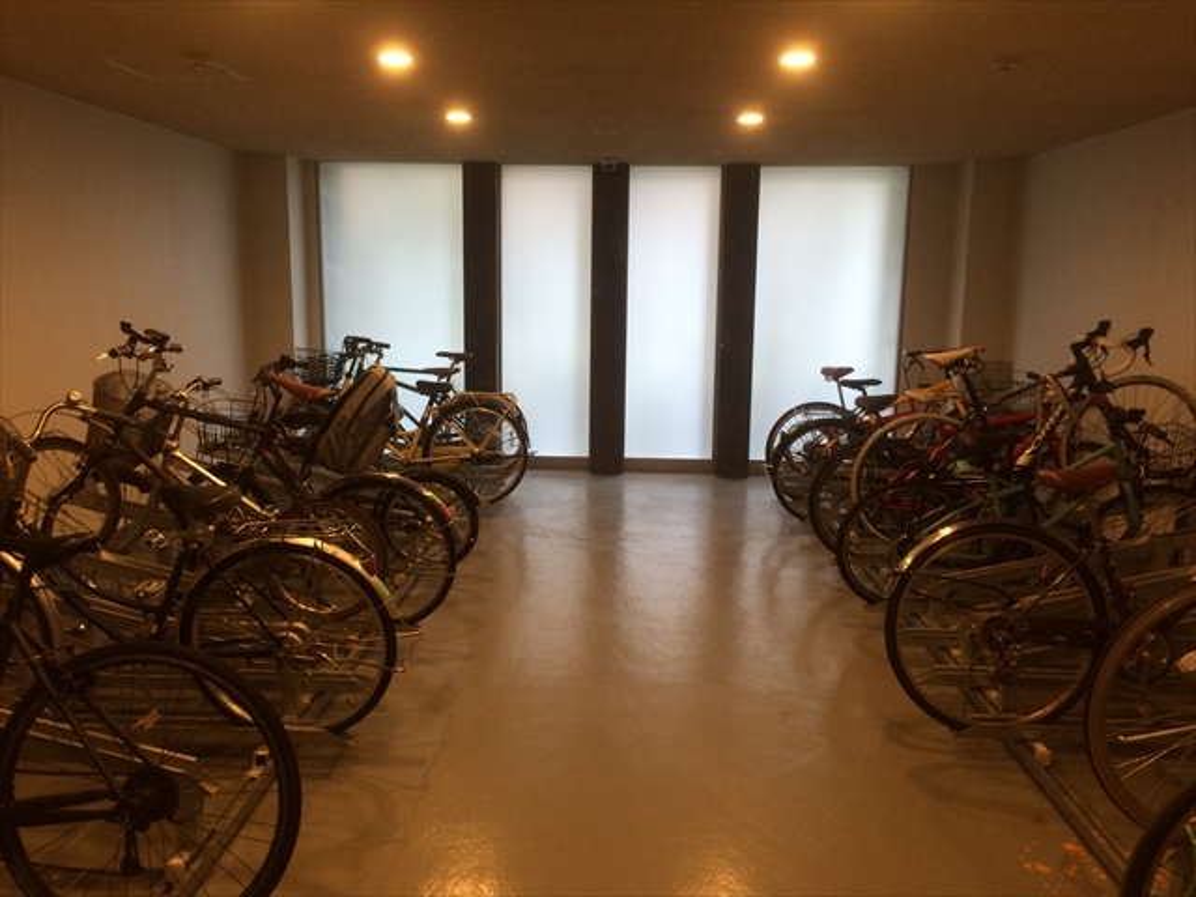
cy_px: 448
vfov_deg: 48.2
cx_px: 598
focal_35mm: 29
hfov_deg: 61.7
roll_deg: +1.0
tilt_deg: -9.5
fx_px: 1002
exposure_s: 1/30
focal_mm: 4.15
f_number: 2.2
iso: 100
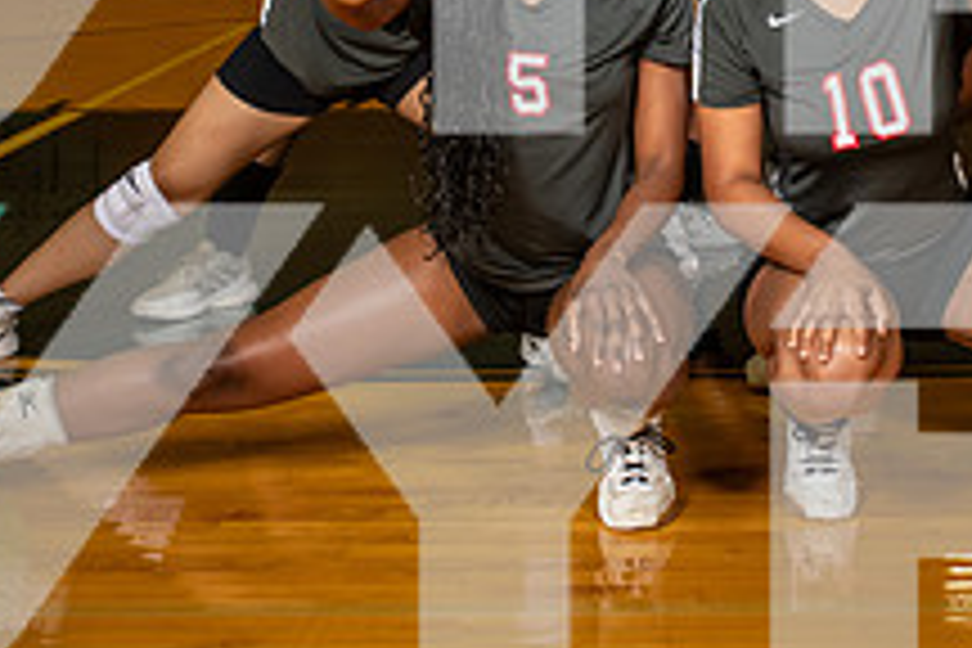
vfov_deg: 14.2
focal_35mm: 94
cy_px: -101
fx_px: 2538
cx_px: 698
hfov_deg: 21.5
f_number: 7.1
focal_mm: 35
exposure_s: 1/250
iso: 800
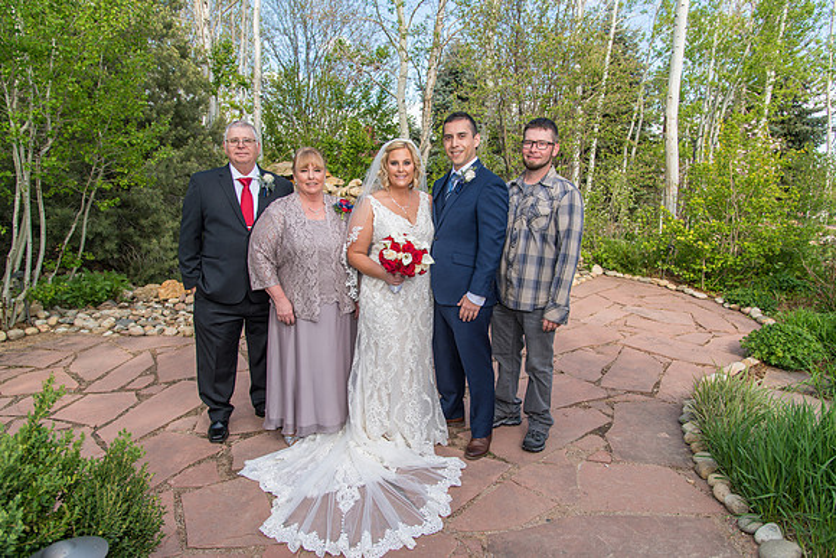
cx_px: 418
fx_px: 557
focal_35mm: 24
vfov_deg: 53.2
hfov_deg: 73.7
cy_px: 279
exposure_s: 1/250
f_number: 5
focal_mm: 24
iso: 100
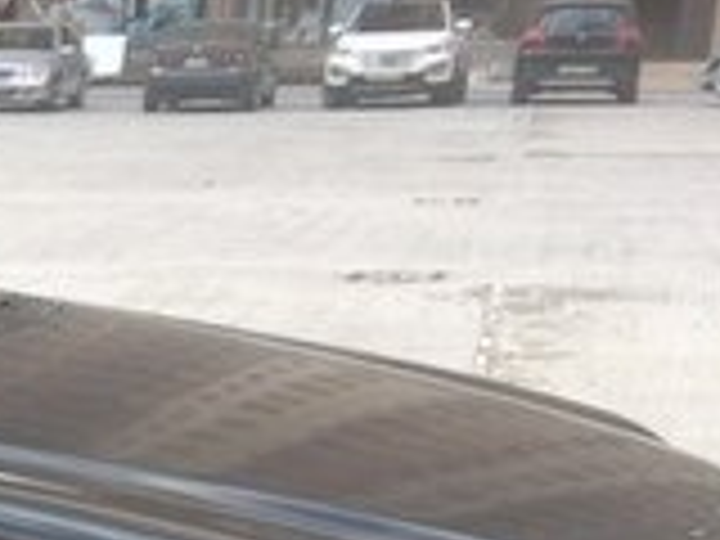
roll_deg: -0.9
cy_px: 772
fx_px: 2496
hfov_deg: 13.9
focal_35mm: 120
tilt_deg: -17.6
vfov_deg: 11.9
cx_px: -706
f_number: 2.2
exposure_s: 1/104
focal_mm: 4.15
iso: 32
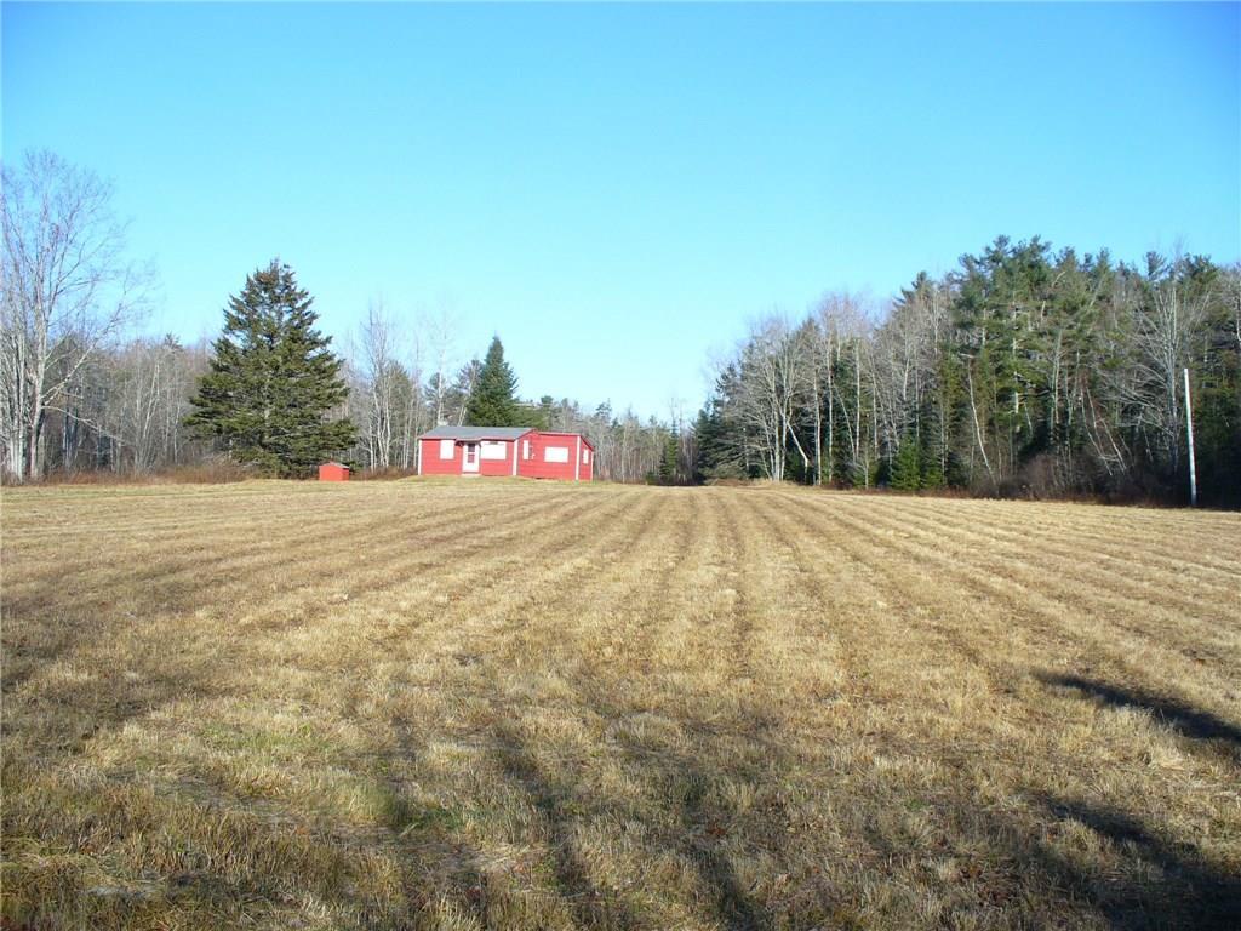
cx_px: 620
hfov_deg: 50.1
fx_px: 1326
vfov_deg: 38.7
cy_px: 466
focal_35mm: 37
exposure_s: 1/200
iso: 80
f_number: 5.6
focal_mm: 6.1
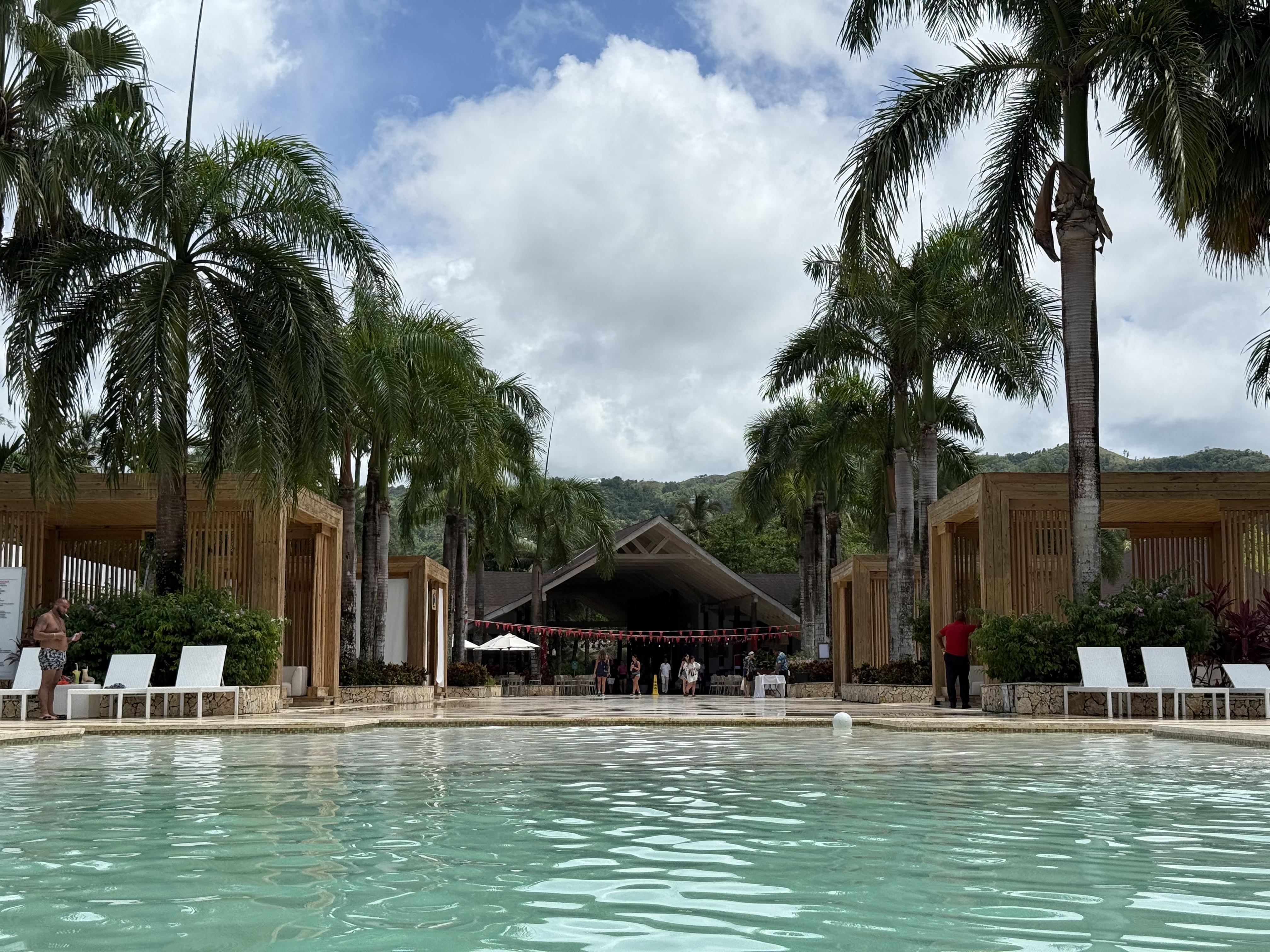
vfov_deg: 30.3
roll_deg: -0.3
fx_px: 1761
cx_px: 635
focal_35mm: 48
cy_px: 476
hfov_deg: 39.7
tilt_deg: +6.1
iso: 64
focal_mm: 6.76
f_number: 1.78
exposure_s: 1/7143
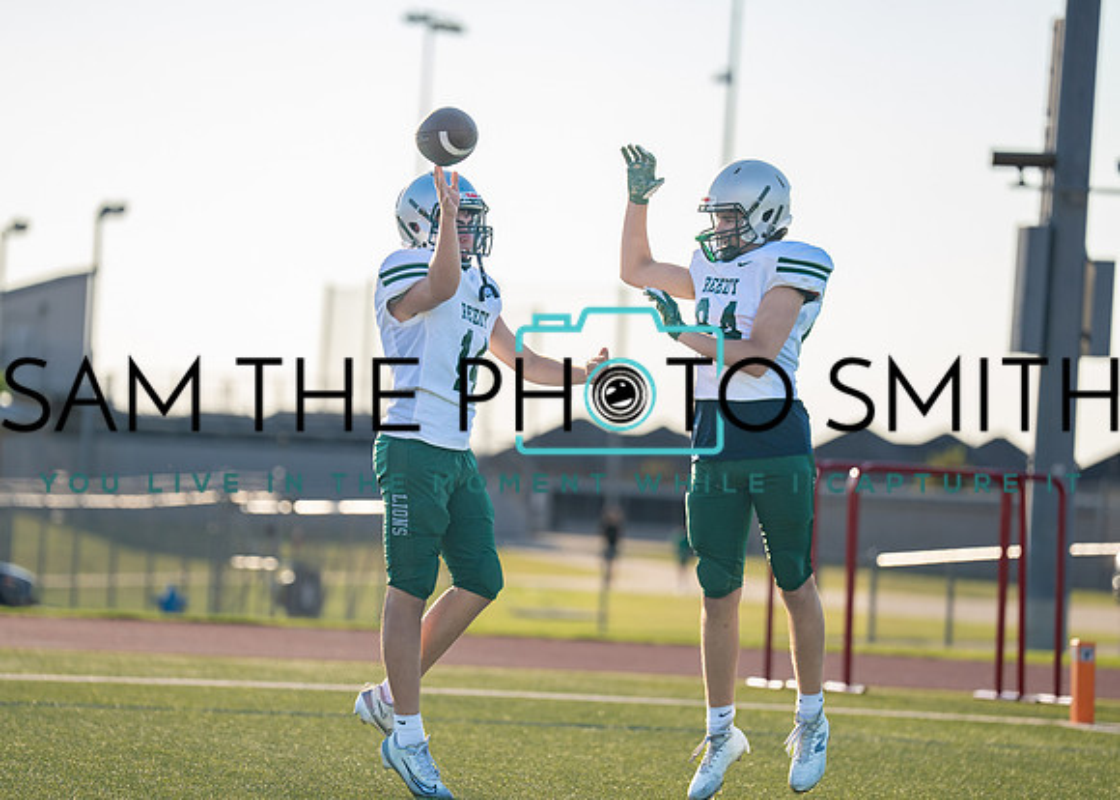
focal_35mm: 177
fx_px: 5613
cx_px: 473
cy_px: 428
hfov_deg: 11.4
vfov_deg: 8.1
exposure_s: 1/3200
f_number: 2.8
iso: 320
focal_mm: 156
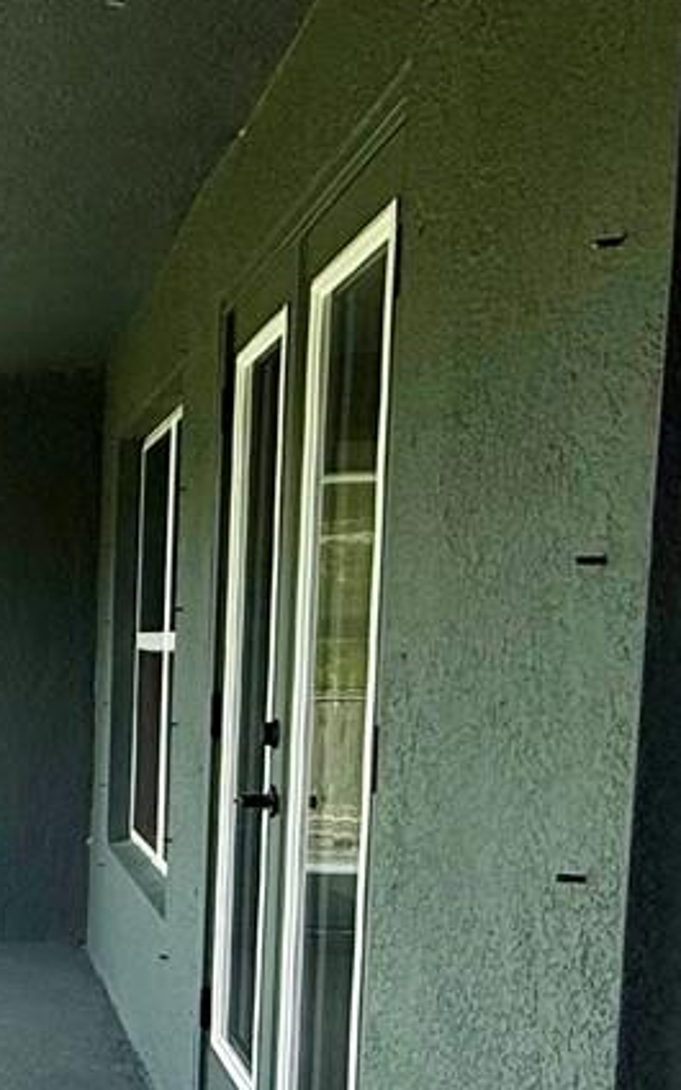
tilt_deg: -6.9
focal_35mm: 56
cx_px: -506
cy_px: 846
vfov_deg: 35.3
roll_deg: +0.2
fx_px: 1663
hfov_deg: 18.6
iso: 50
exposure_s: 1/1211
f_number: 2.2
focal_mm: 2.22
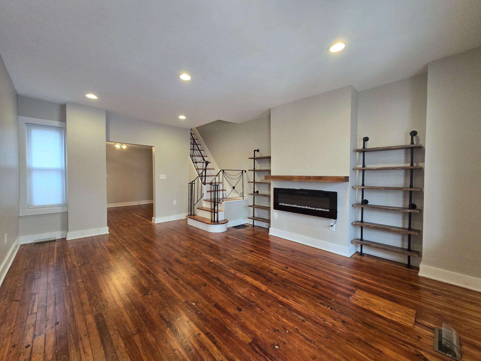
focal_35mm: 13
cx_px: 240
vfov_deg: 89.9
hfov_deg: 106.2
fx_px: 181
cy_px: 180
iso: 250
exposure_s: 1/60
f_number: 2.2
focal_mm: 2.2
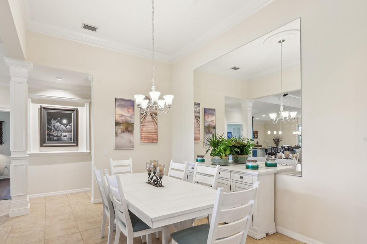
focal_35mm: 18
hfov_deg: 89.3
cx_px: 154
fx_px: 183
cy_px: 139
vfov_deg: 67.0
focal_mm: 14
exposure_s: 1/15
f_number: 8
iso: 400
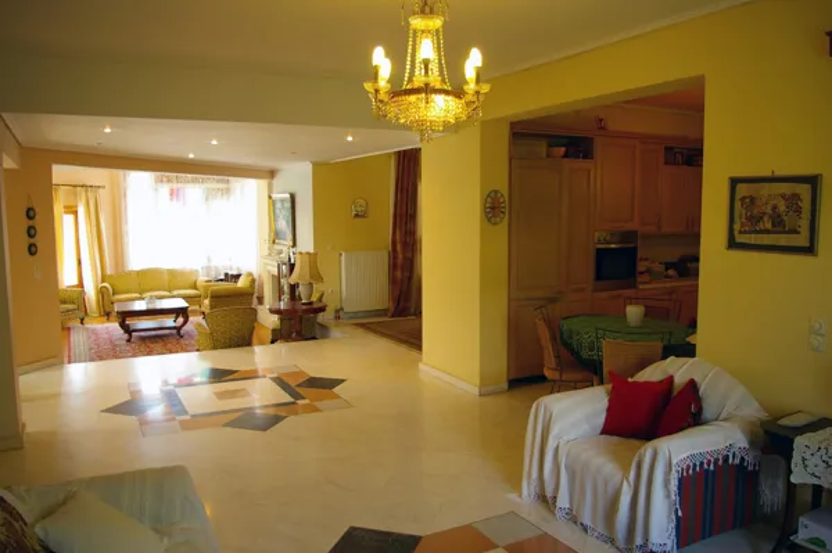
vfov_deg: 47.9
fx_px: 623
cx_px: 416
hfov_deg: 67.4
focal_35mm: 27
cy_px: 276
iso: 200
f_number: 3.5
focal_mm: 18
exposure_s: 1/30
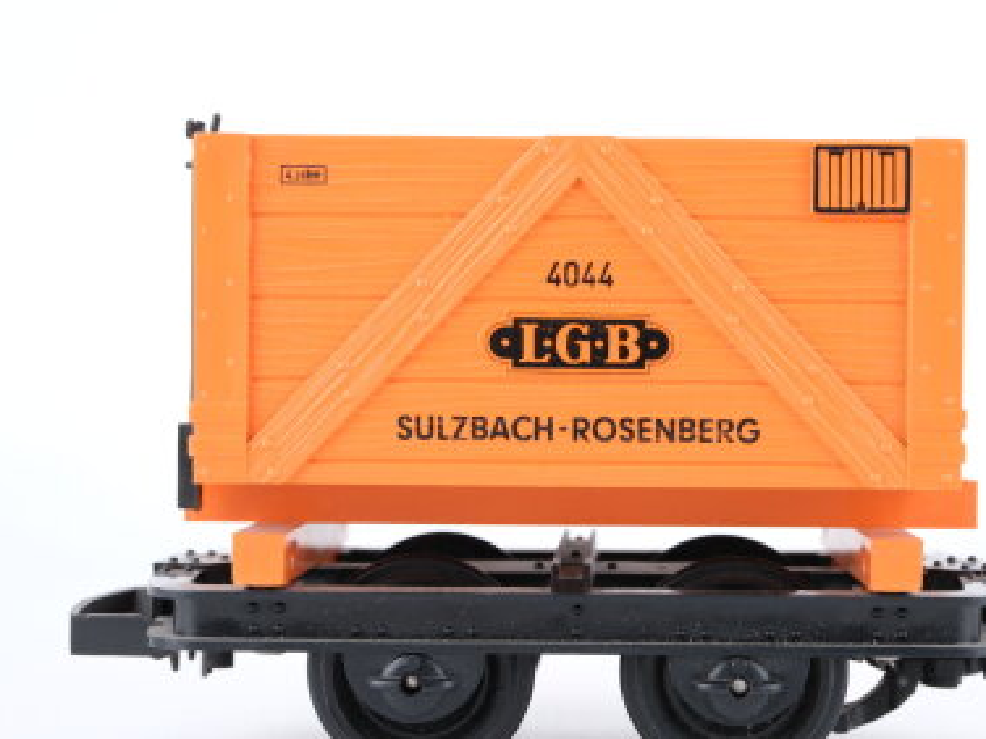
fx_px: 1965
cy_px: 432
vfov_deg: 21.3
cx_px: 590
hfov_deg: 28.1
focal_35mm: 69
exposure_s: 1/125
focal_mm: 30
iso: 400
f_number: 7.1
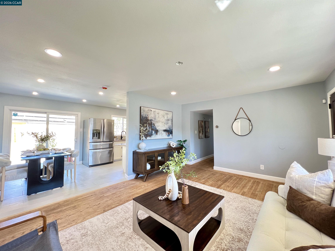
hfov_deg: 106.2
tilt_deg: +1.7
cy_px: 126
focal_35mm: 13
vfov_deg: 89.9
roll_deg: -0.6
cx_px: 168
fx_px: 126
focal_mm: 1.57
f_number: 1.8
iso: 200
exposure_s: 1/60
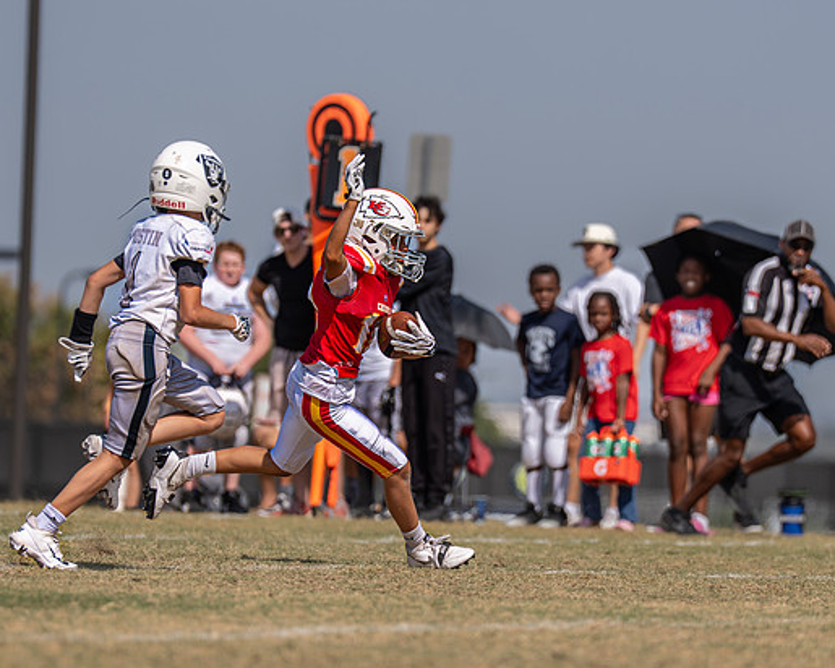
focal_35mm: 436
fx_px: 10775
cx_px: 474
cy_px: 360
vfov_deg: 3.6
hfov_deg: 4.4
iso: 125
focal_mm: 200
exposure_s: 1/5000
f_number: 2.8
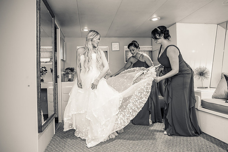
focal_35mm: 25
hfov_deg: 71.8
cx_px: 110
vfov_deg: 51.5
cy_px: 73
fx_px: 158
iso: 500
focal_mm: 24
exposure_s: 1/250
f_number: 2.2
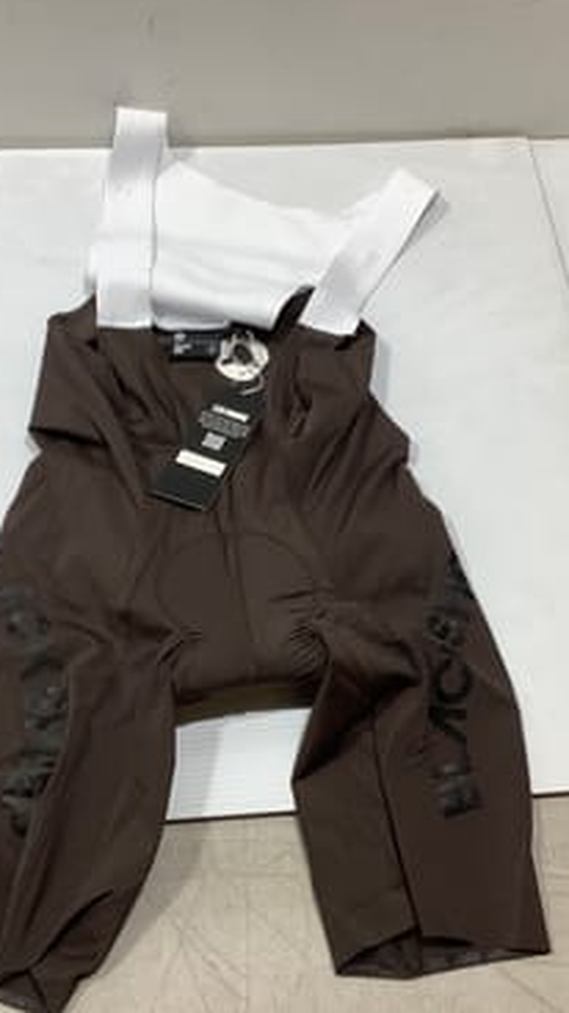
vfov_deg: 44.6
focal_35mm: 46
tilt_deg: -62.0
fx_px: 1236
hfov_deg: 25.8
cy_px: 498
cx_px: 207
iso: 50
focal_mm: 3.3
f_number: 2.4
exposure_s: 1/100
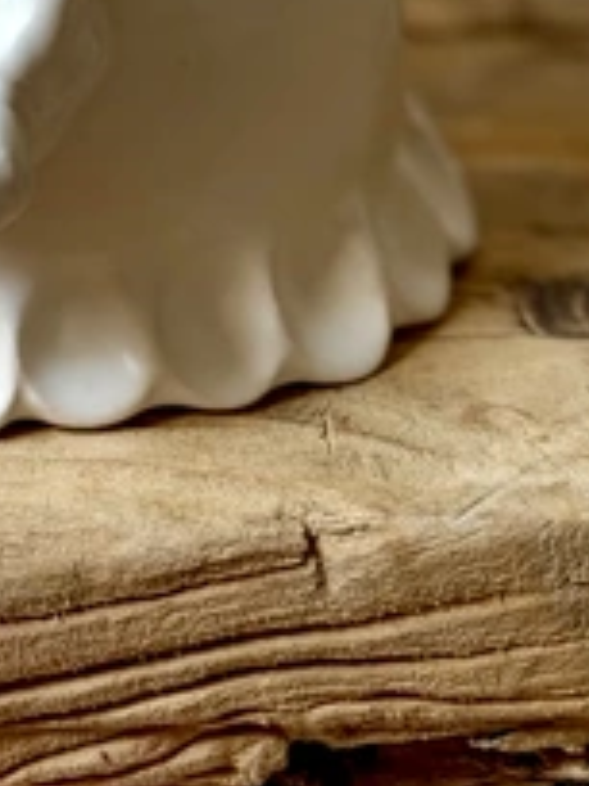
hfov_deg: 12.8
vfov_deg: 15.7
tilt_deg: -10.5
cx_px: -177
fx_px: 2541
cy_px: -489
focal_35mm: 112
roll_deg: +0.2
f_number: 1.6
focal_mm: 5.96
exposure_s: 1/245
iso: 40
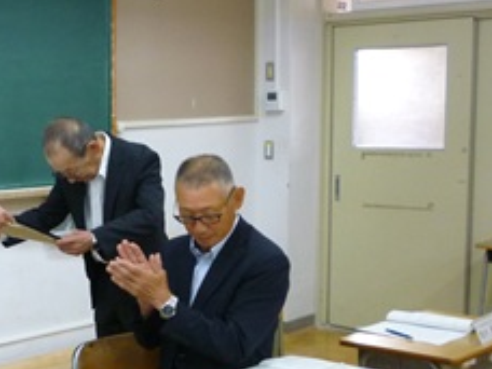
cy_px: 216
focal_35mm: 65
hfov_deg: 28.8
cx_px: 65
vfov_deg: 22.6
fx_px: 924
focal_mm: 5.2
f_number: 3.3
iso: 250
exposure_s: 1/30
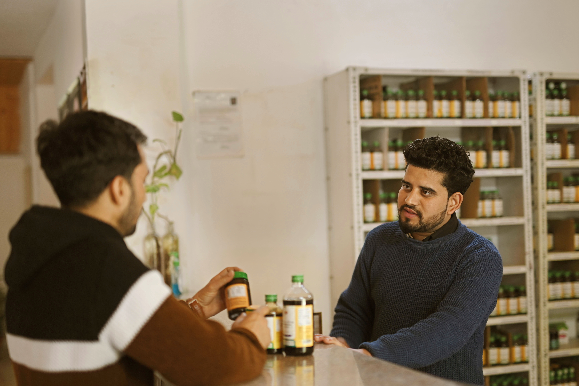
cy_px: 218
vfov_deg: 23.4
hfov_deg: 34.5
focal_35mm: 58
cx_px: 309
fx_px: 933
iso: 320
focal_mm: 50
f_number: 1.4
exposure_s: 1/80
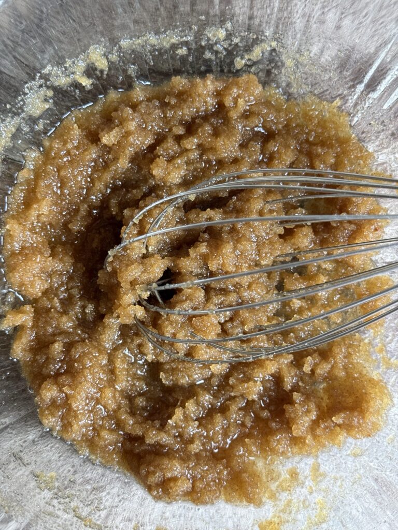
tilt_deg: -86.1
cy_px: 265
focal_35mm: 48
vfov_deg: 39.7
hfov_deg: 30.3
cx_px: 199
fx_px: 736
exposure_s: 1/40
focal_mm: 6.76
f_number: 1.78
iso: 250
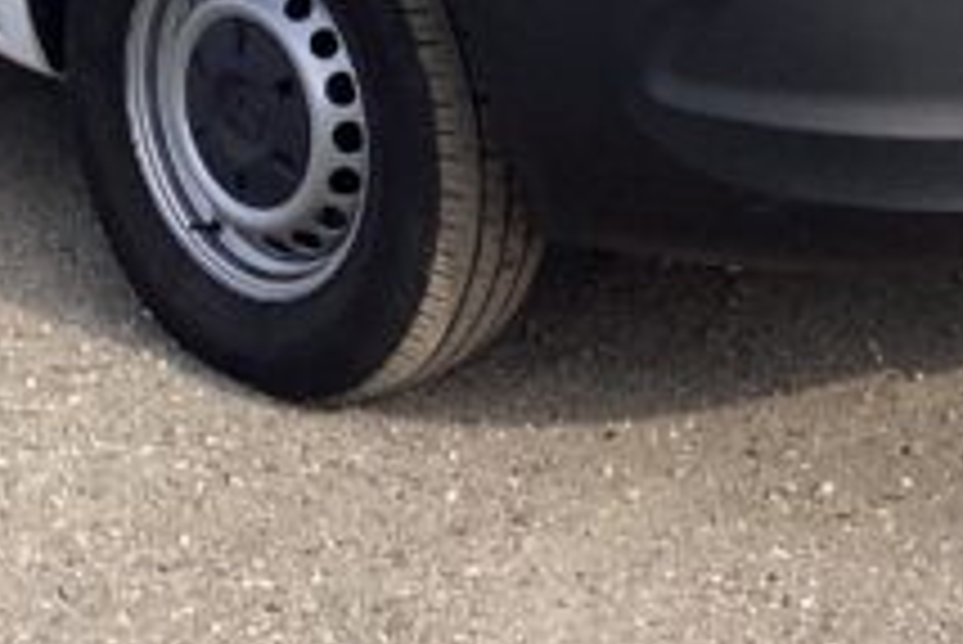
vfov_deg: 10.4
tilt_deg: -2.9
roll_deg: +0.7
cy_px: -678
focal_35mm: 120
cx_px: 86
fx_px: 3212
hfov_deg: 16.8
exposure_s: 1/1381
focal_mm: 3.3
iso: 25
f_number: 2.4
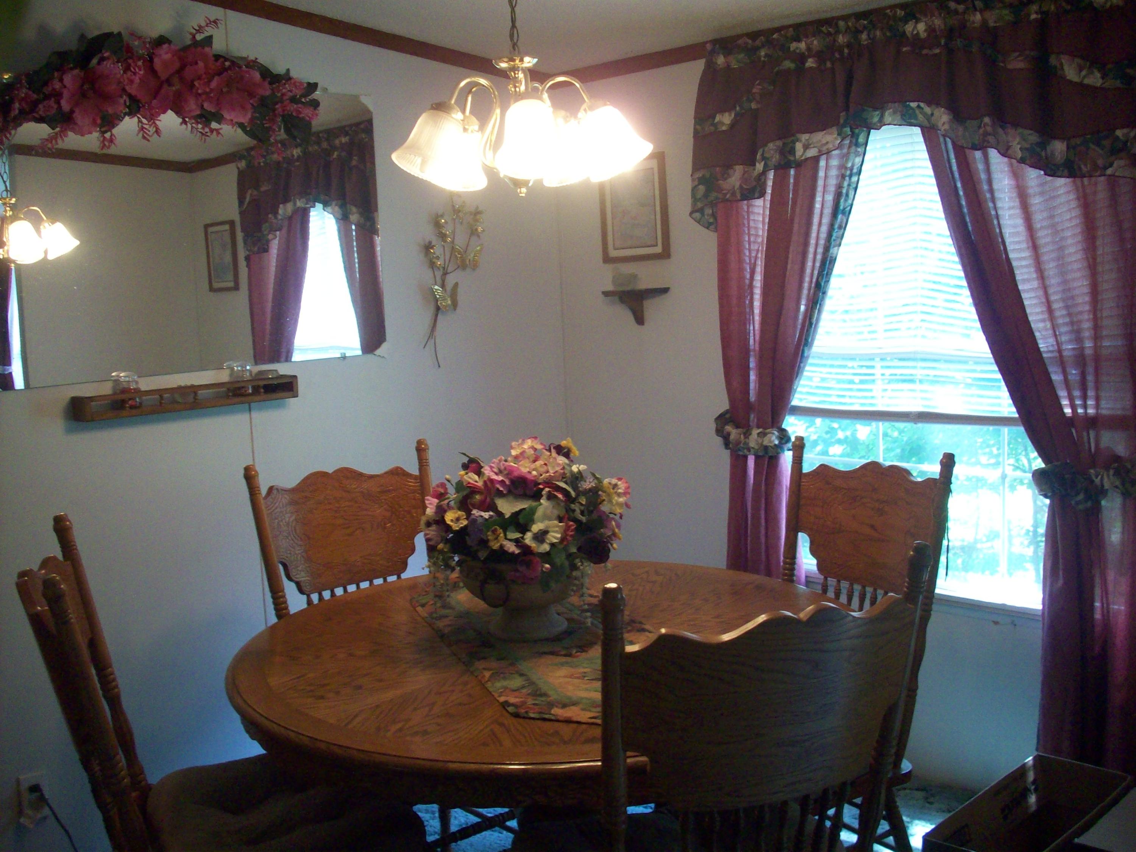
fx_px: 1214
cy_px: 426
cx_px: 568
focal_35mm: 37
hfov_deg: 50.1
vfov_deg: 38.7
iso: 160
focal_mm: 6.2
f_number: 2.8
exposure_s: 1/18.1
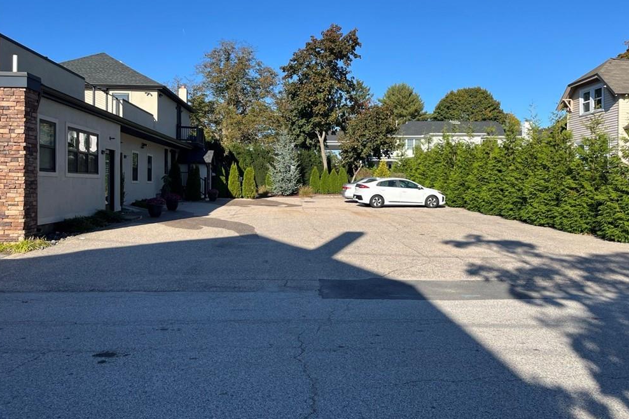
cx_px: 319
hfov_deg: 65.5
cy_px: 185
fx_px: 489
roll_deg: +0.2
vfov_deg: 46.3
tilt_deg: -0.5
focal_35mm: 28
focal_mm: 5.1
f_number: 1.6
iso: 50
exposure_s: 1/2410
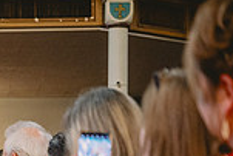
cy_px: 290
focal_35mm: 268
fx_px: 1736
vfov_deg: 5.1
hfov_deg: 7.4
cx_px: -210
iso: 2000
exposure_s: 1/250
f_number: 2.8
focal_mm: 70
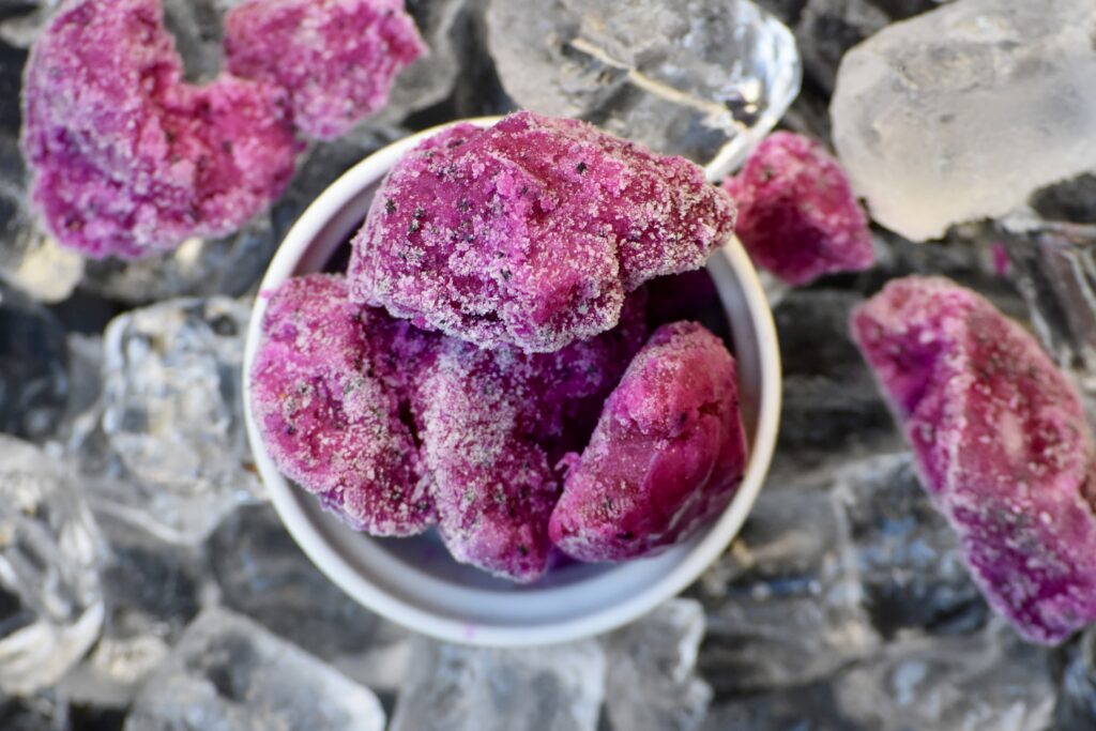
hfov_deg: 12.5
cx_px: 548
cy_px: 366
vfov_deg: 8.3
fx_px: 5024
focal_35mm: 165
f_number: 4.5
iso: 800
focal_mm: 110
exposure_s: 1/250
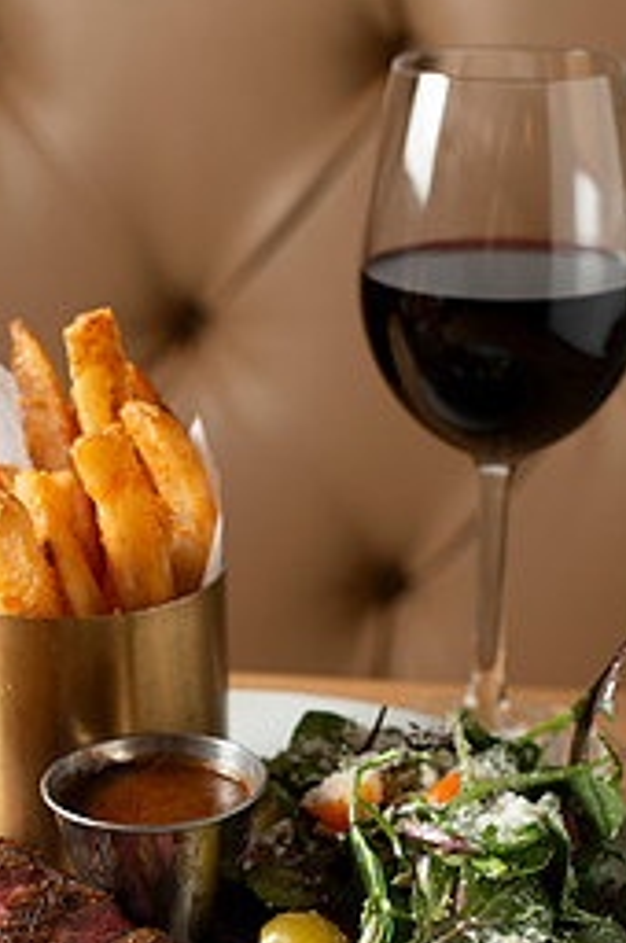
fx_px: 2301
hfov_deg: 15.5
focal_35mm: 88
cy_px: 748
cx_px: 195
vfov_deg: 22.8
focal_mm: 50
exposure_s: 1/100
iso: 200
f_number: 4.5
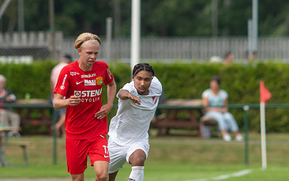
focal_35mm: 816
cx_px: 91
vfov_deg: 1.6
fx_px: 6429
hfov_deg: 2.6
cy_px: 142
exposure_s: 1/1250
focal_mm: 420
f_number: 4
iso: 400
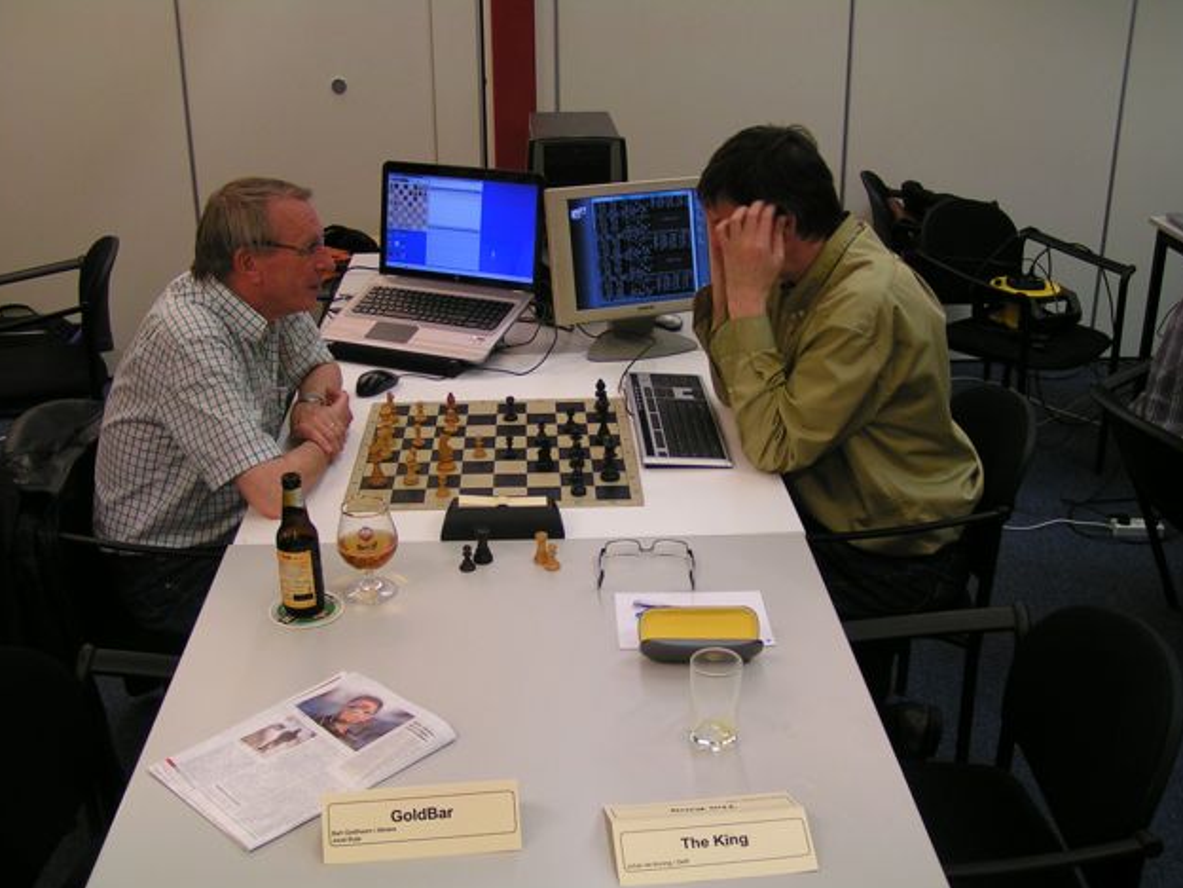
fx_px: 1333
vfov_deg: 36.8
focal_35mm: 39
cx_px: 590
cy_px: 453
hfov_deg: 47.9
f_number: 2.8
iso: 80
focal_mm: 5.8
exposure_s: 1/40
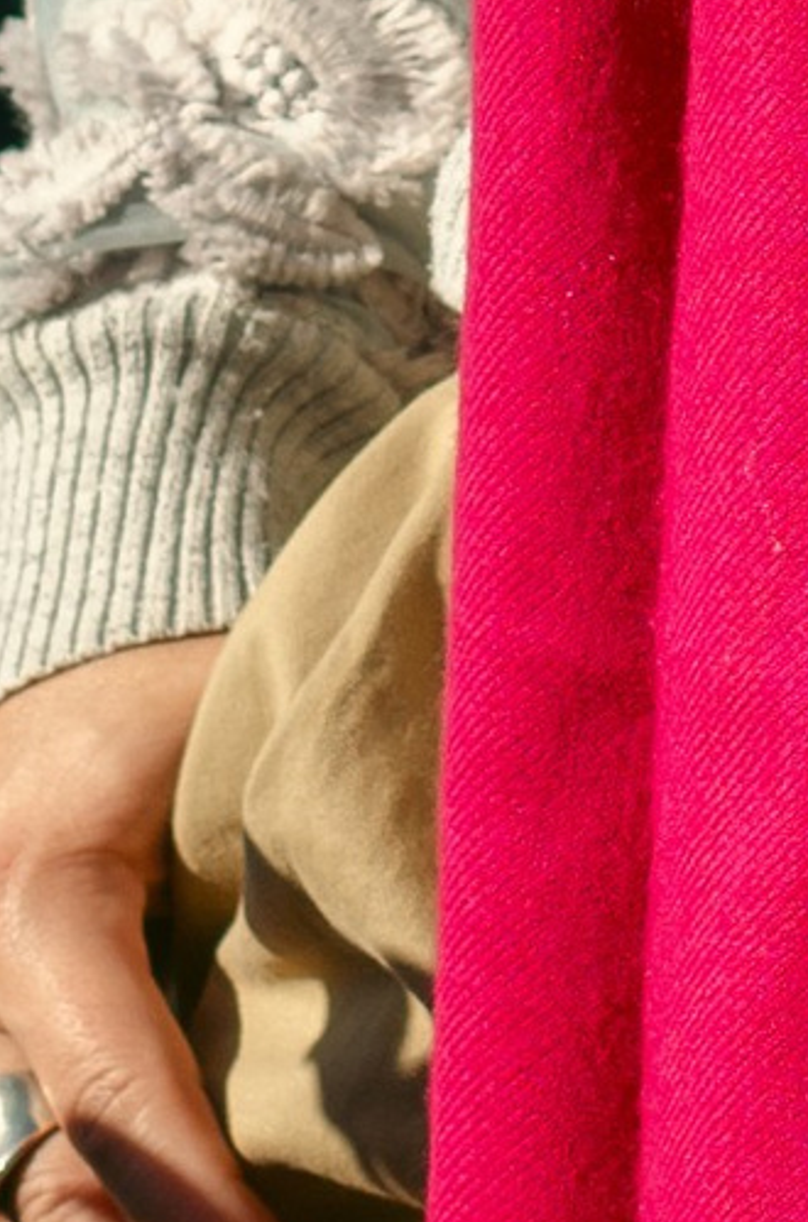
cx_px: 1165
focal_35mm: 581
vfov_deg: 3.5
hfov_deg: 2.3
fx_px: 19668
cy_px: -376
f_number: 4.5
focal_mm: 50
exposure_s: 1/800
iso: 100
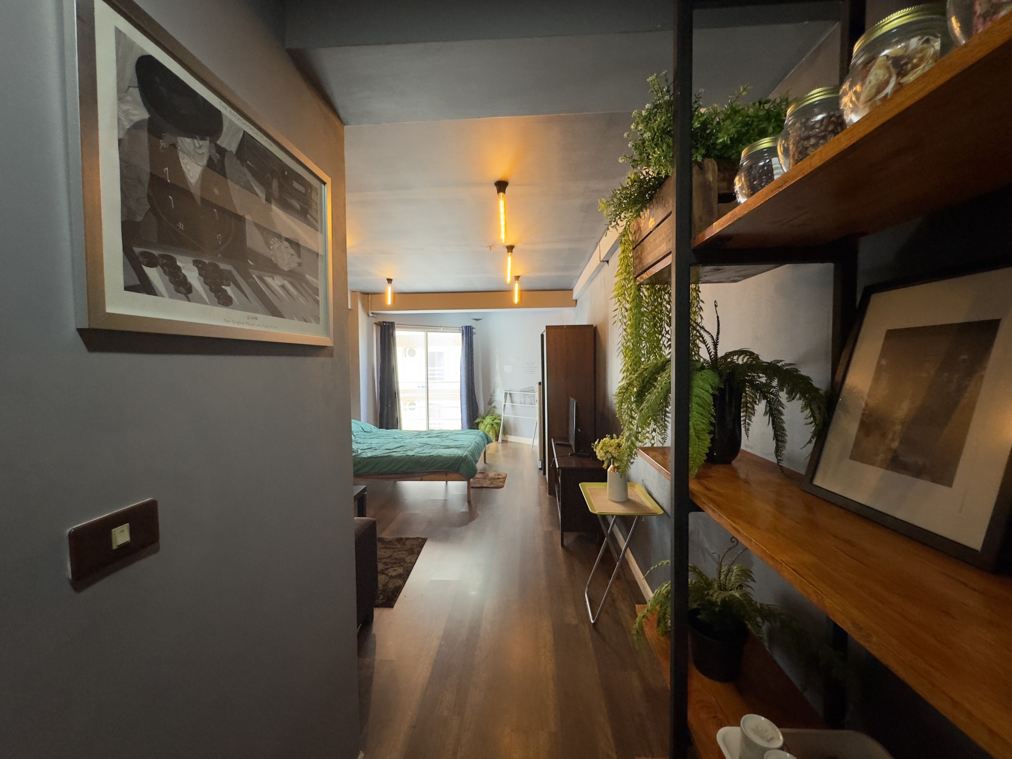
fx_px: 409
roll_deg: +0.4
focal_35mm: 14
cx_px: 506
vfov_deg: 85.7
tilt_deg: -2.2
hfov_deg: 102.1
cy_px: 380
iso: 320
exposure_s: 1/50
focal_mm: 2.22
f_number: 2.2
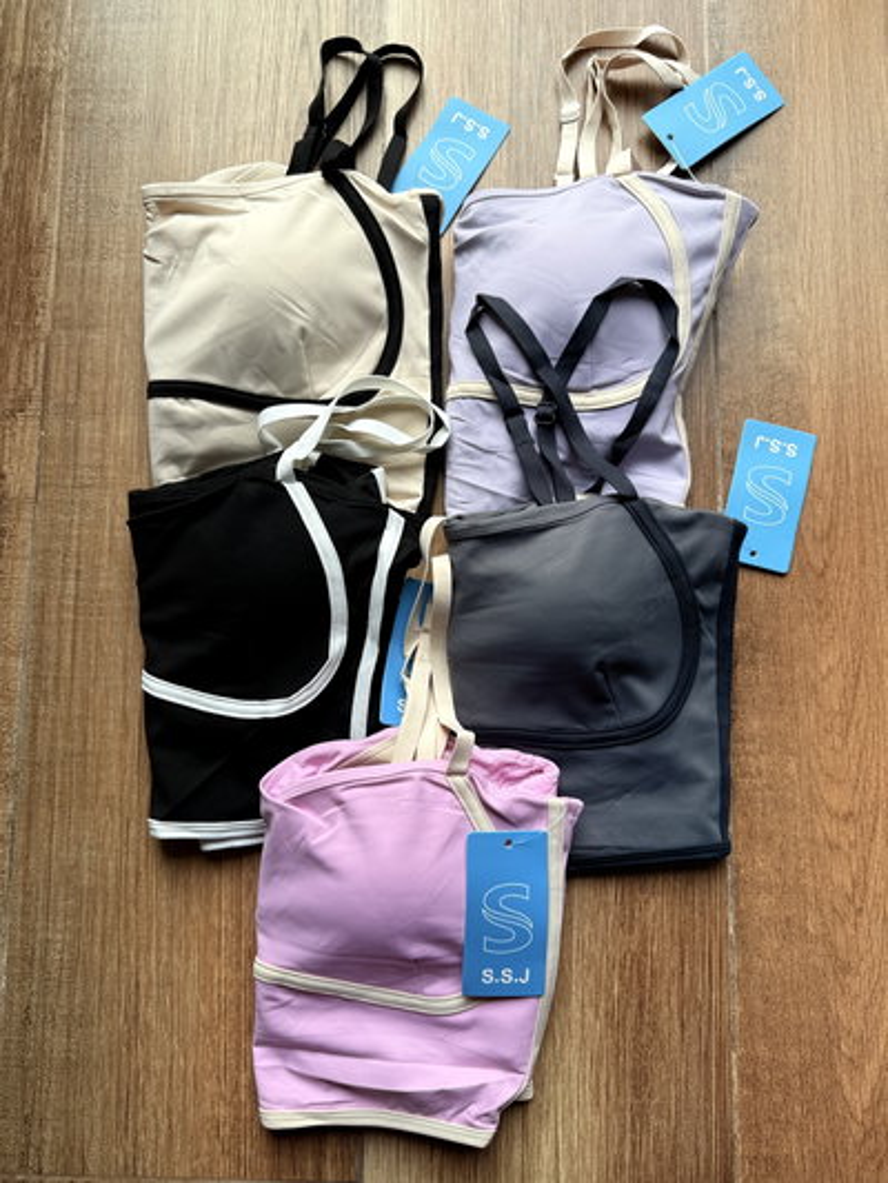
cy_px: 592
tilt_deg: -82.5
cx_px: 444
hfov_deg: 56.8
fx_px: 821
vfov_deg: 71.6
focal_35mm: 24
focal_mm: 6.76
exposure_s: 1/121
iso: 80
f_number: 1.78
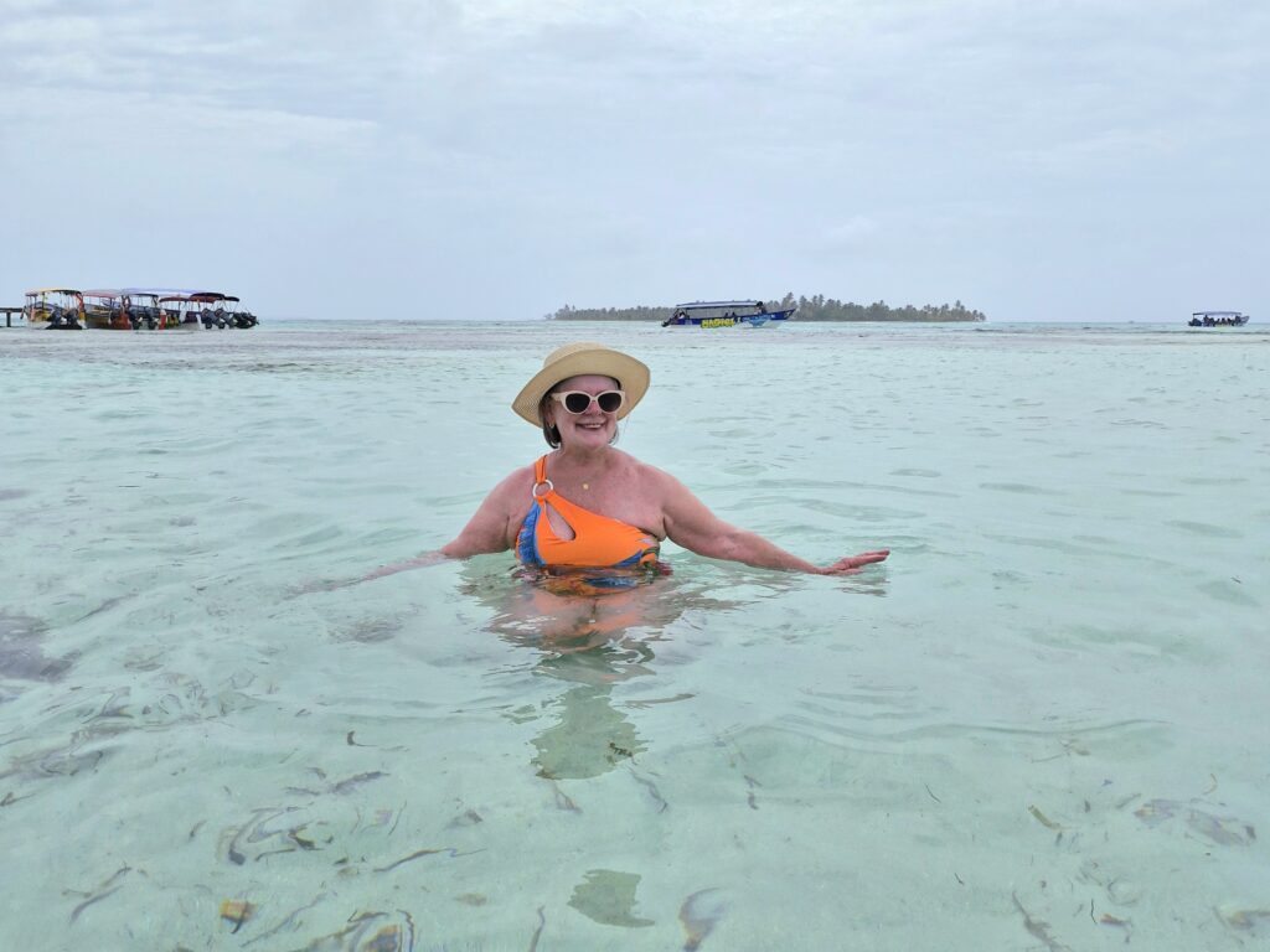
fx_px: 844
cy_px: 476
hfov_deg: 73.9
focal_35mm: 23
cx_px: 635
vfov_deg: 58.9
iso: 50
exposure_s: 1/5000
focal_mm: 5.54
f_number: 1.8
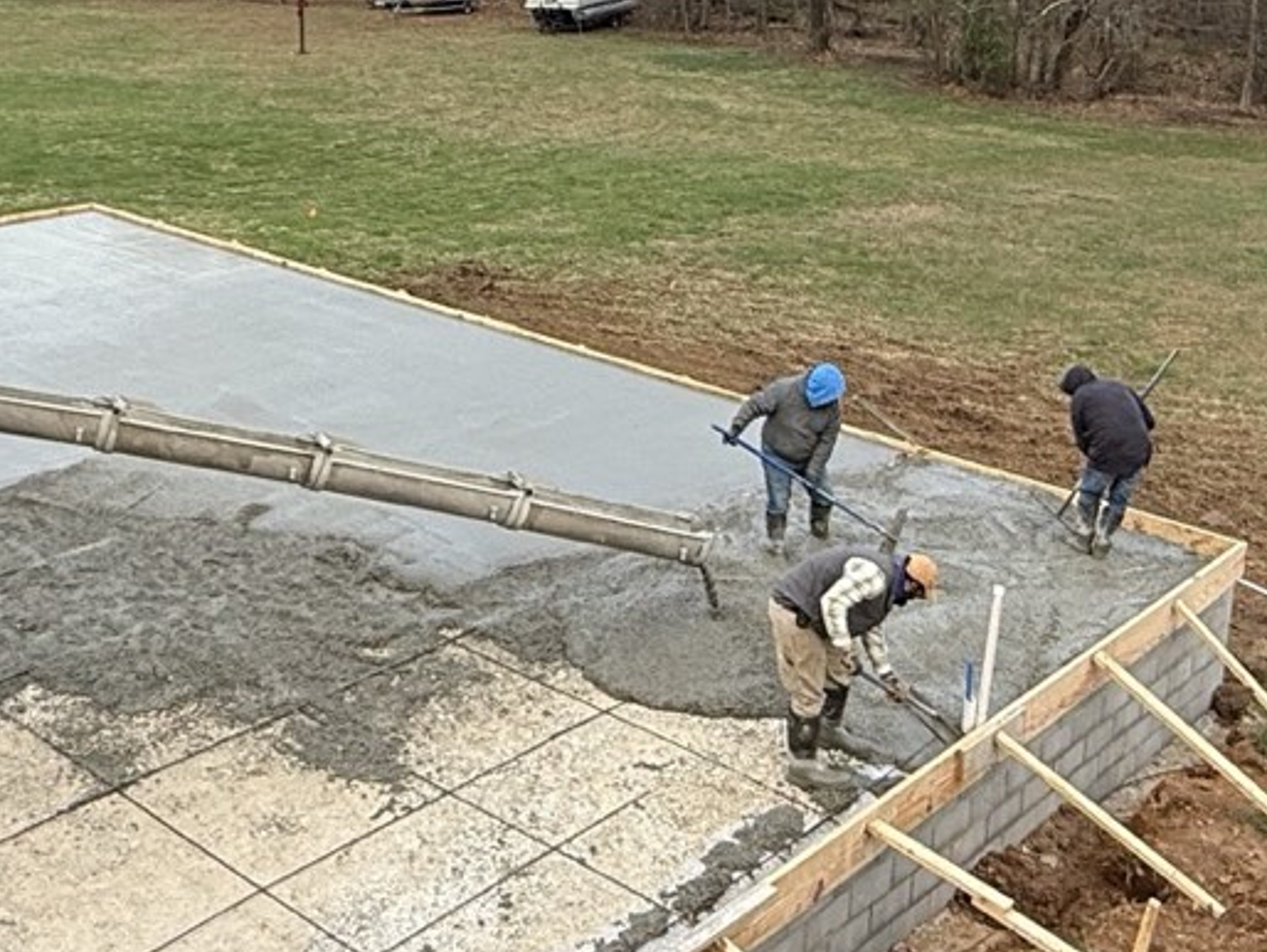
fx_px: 1794
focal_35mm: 49
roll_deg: -2.0
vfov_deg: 28.9
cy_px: 155
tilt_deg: -11.1
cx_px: 500
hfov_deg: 38.7
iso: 64
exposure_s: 1/324
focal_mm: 2.22
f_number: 2.2
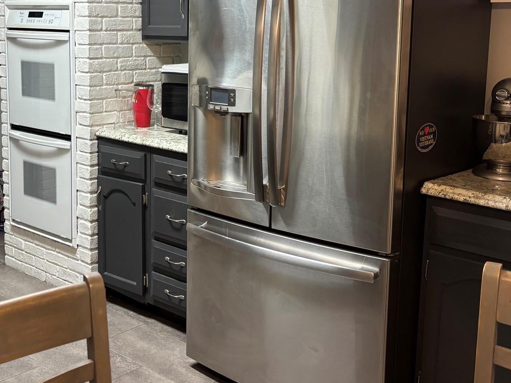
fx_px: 723
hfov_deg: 38.2
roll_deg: -0.5
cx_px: 144
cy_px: 127
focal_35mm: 49
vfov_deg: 29.5
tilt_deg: -8.6
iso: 125
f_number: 1.6
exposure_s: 1/60
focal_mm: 5.96
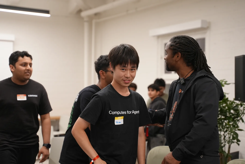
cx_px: 122
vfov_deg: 22.6
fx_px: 409
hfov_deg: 33.4
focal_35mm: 60
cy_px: 82
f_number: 2.8
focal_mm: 60
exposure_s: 1/160
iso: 1250
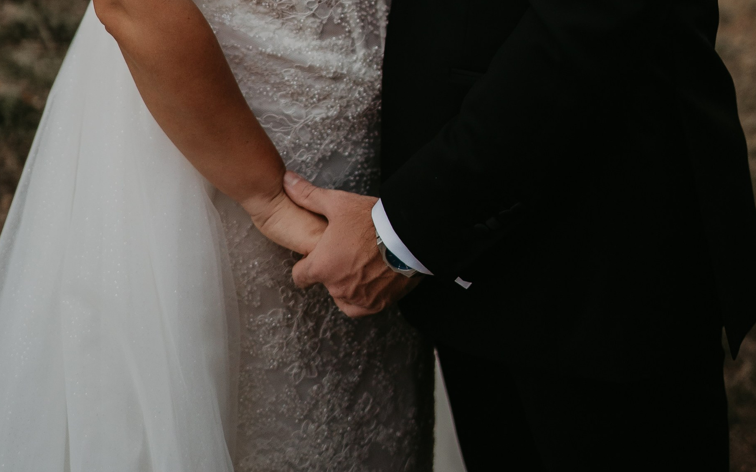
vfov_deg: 14.7
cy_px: -317
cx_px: 430
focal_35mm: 80
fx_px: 1648
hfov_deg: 25.8
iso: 320
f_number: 1.4
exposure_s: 1/3200
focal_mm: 35
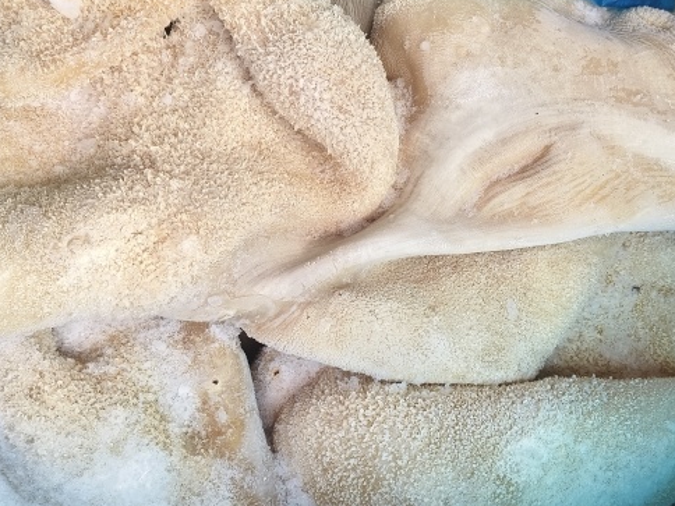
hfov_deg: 48.9
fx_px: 741
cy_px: 252
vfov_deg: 37.7
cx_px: 363
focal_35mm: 38
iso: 72
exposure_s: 1/127
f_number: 1.88
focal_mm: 5.6
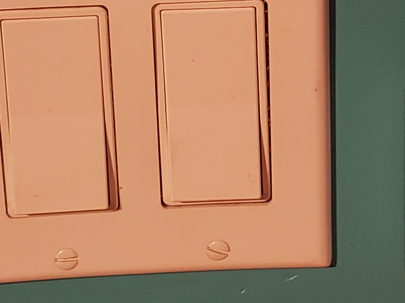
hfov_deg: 28.8
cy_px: -19
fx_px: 784
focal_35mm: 67
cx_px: 273
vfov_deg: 21.0
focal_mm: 4.3
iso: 250
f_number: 1.5
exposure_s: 1/12
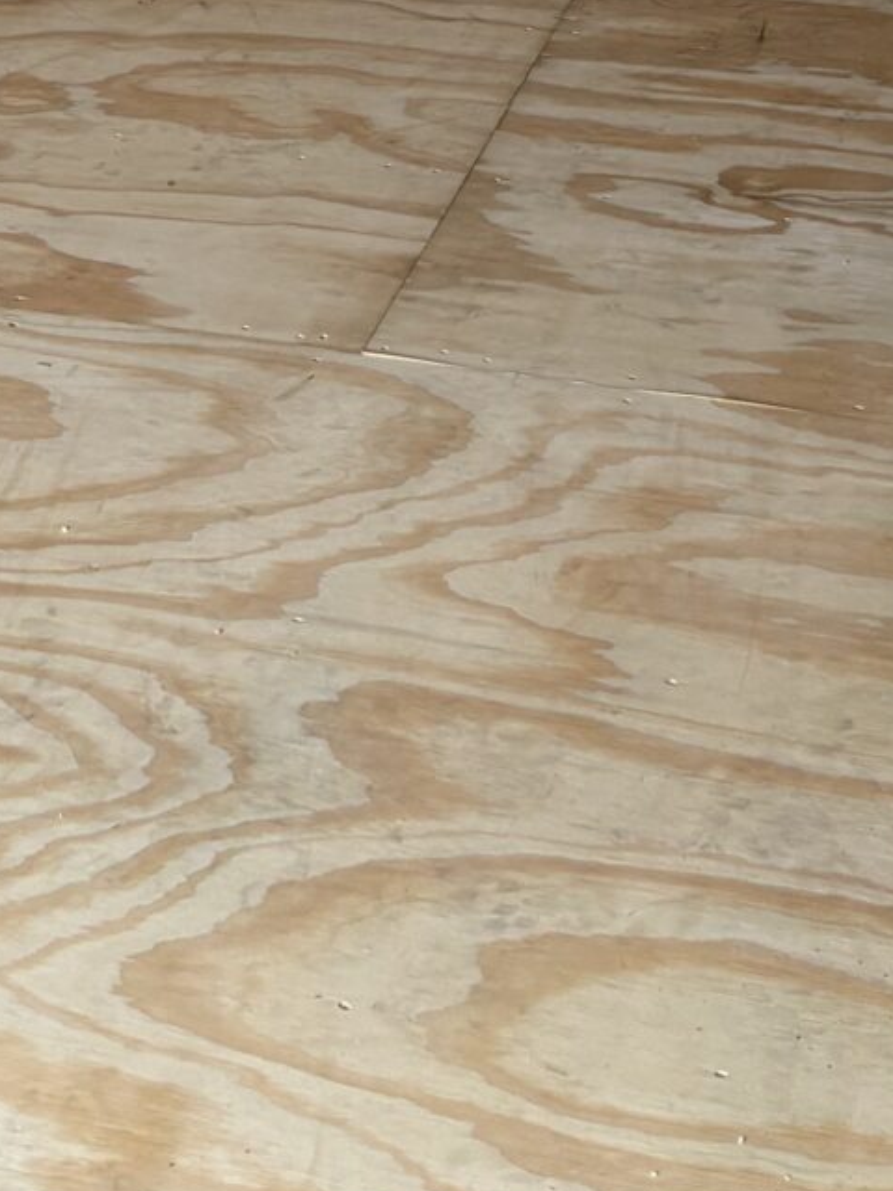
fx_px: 3577
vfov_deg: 15.8
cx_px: 197
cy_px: -1018
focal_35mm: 104
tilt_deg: -5.8
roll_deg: +0.6
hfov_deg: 14.2
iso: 50
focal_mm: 5.96
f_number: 1.6
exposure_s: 1/121
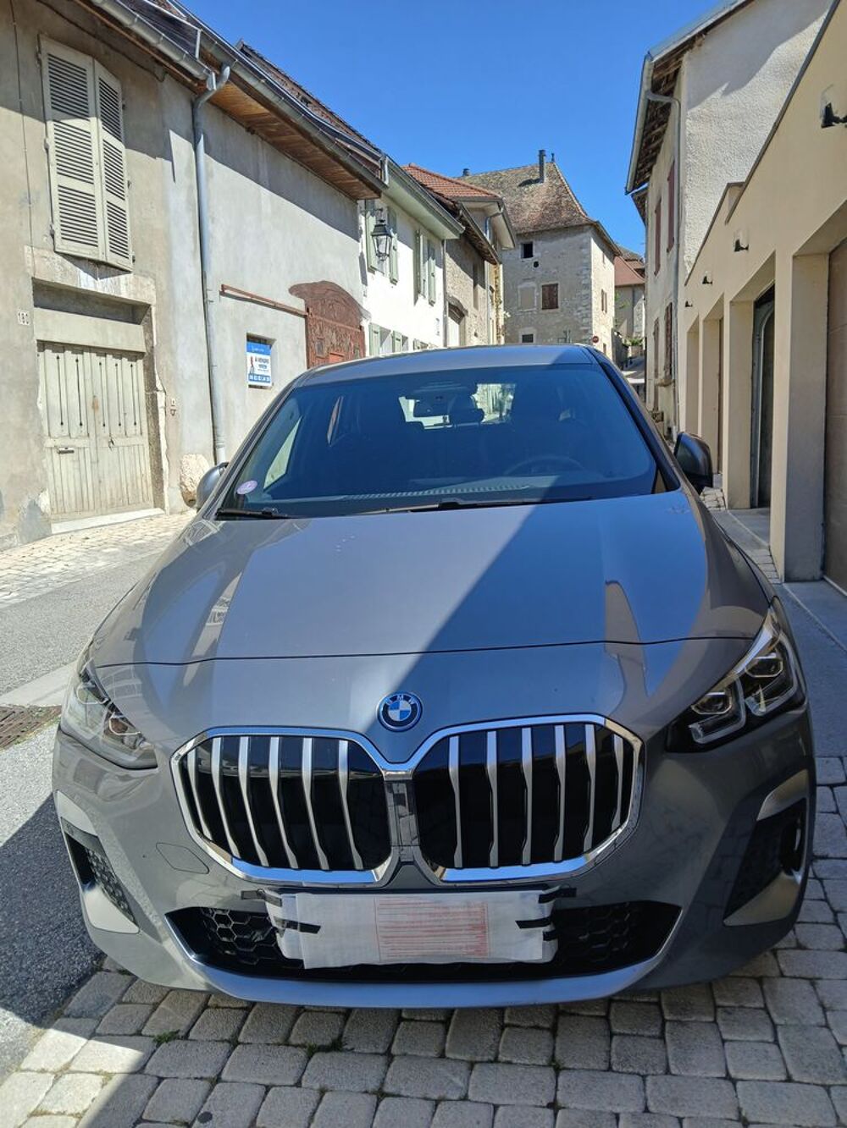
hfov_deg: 53.1
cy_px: 564
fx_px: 848
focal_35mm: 26
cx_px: 424
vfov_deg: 67.3
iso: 20
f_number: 1.8
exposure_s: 1/421
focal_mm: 3.98
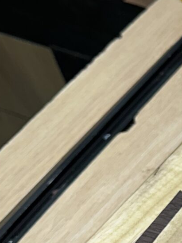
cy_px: 188
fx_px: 786
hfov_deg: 11.4
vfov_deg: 17.5
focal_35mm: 112
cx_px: 405
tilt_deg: -48.8
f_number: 1.78
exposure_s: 1/120
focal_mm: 6.86
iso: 80
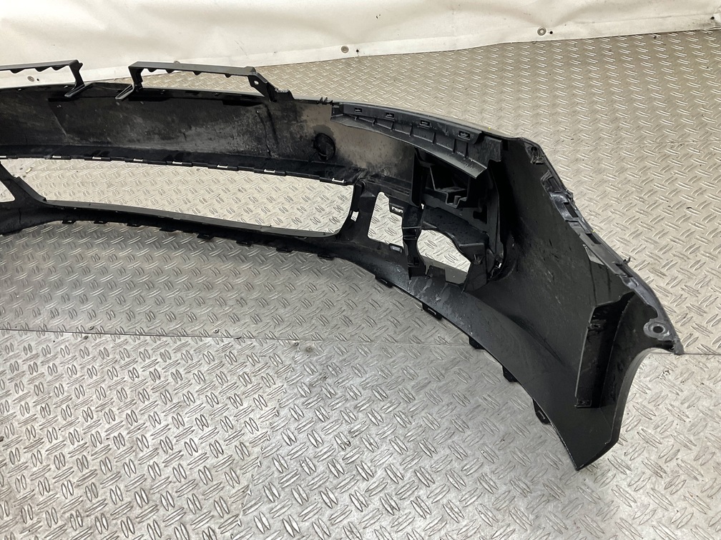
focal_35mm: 29
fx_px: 604
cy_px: 270
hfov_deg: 61.7
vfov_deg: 48.2
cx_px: 360
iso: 50
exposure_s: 1/120
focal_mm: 3
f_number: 1.8
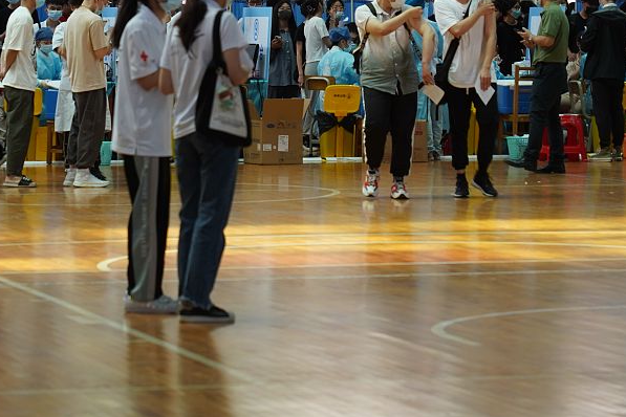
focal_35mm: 183
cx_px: 263
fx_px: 3182
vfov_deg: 7.5
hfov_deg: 11.2
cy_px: 10
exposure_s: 1/60
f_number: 4.5
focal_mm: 91
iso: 320
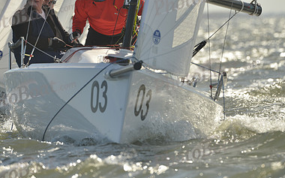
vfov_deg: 2.1
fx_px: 4836
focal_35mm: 623
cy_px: 45
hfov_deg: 3.4
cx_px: 116
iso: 200
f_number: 5.6
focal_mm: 400
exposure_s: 1/1600
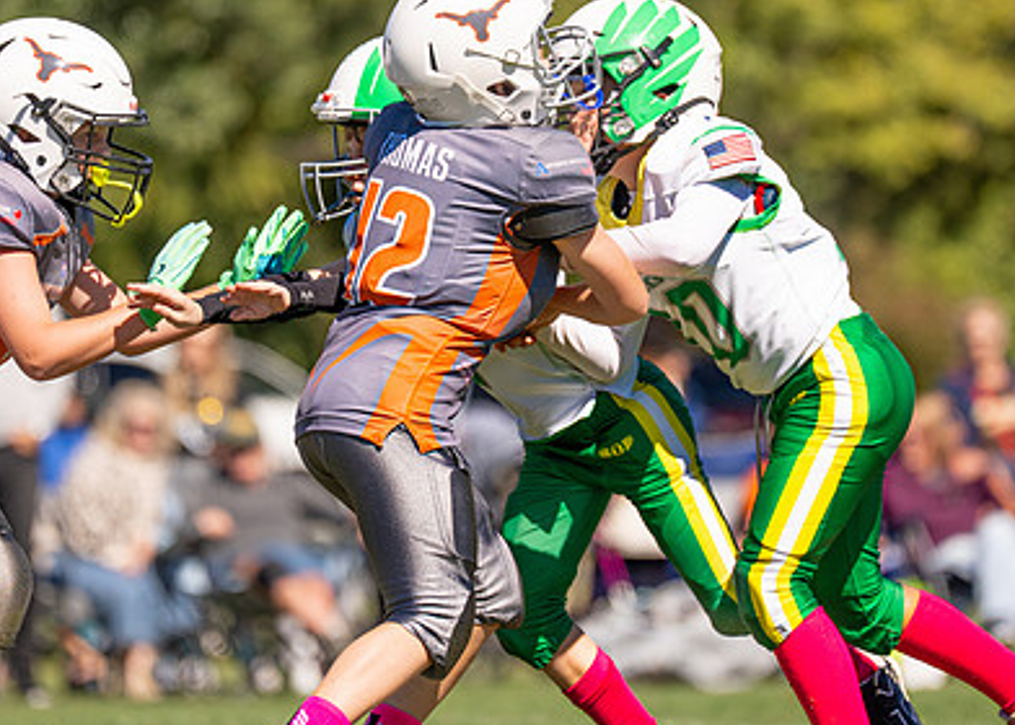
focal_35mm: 426
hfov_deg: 4.7
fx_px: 12280
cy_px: 244
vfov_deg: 3.4
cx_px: 497
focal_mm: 200
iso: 160
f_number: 2.8
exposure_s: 1/4000
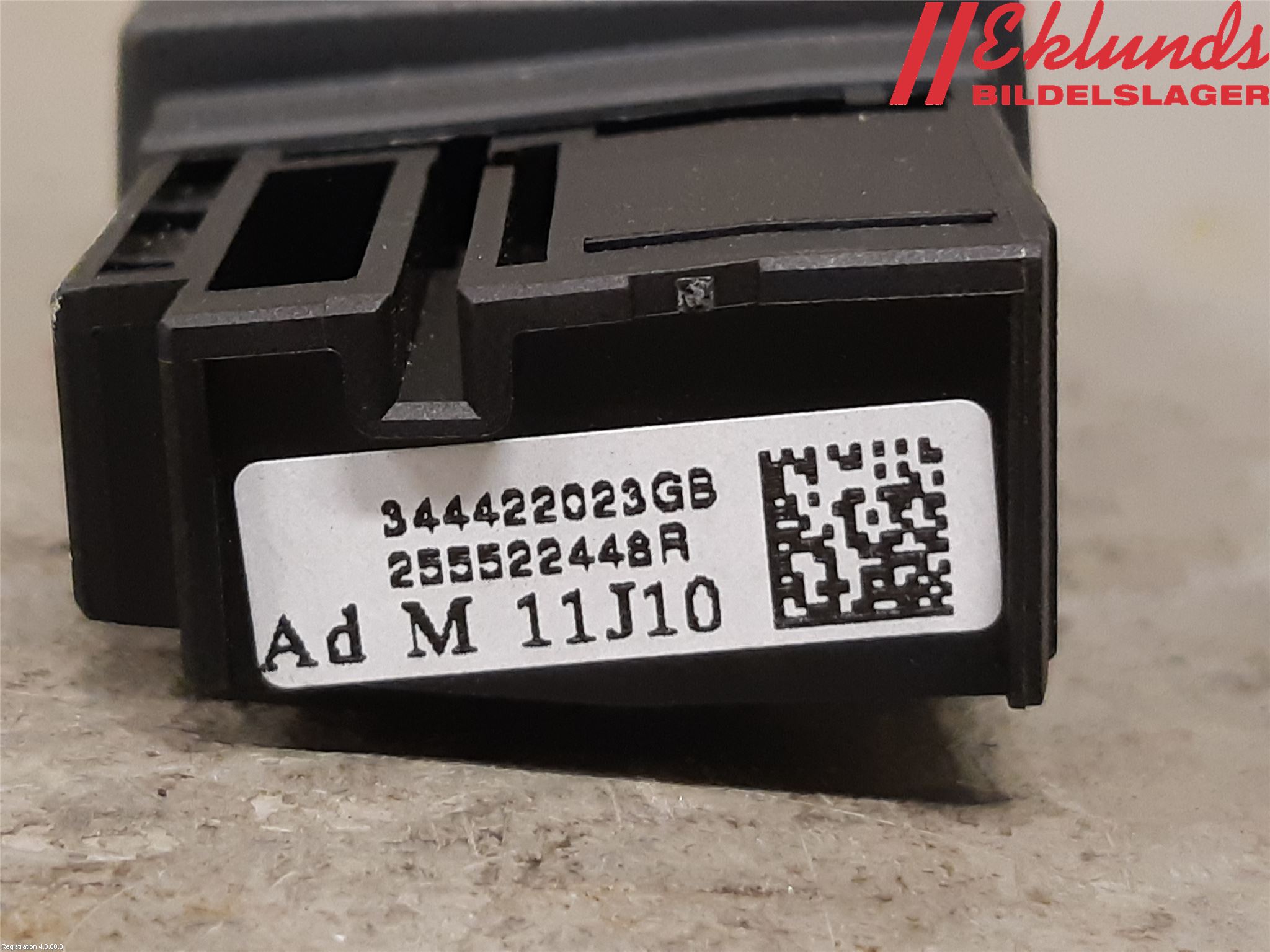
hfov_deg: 67.3
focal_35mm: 26
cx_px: 635
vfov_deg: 53.1
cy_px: 476
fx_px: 954
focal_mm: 3.93
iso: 200
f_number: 1.7
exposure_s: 1/50
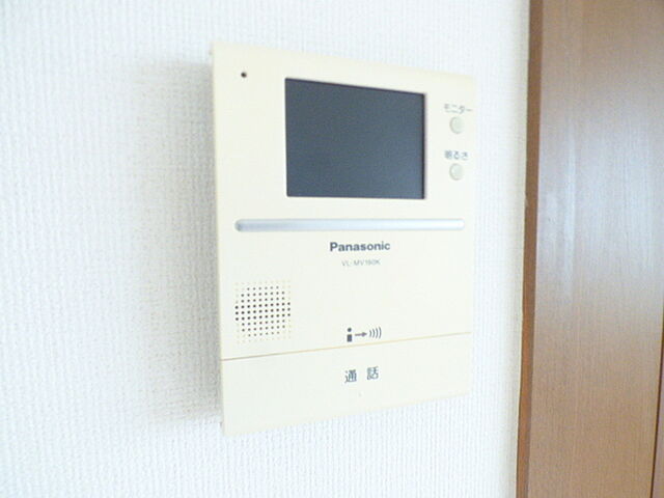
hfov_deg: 81.7
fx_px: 384
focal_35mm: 20
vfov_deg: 66.0
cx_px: 332
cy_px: 249
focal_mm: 3.58
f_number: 5
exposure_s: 1/13
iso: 400
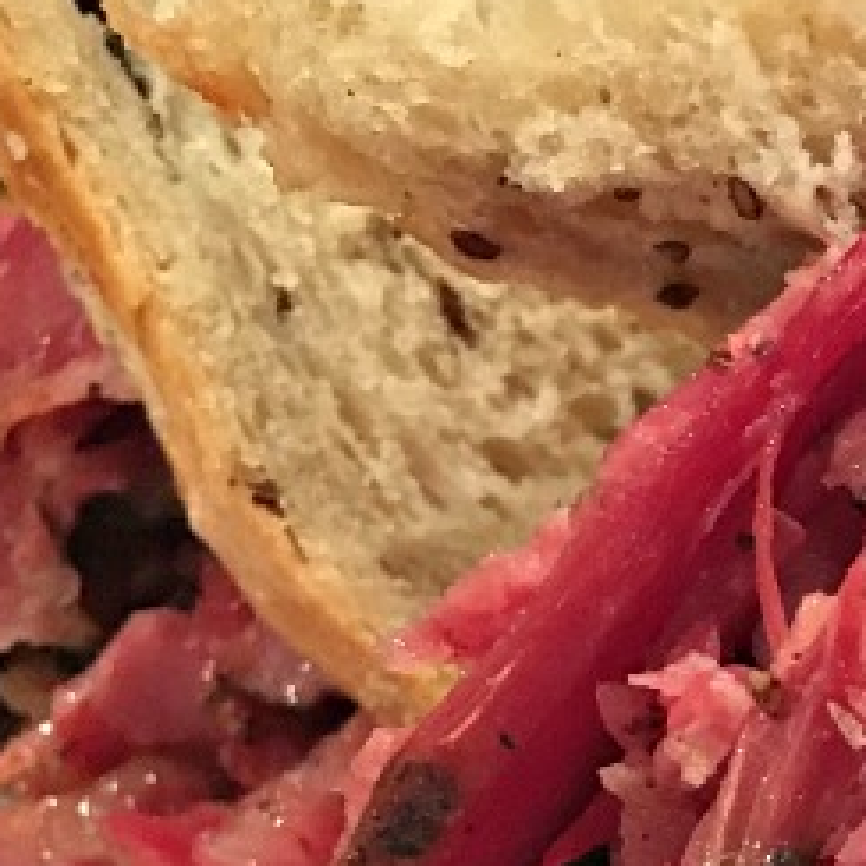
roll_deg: -0.9
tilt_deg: -27.0
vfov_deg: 20.1
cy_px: 827
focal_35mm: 84
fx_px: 2378
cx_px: 1324
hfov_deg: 18.2
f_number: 2.2
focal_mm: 4.15
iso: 250
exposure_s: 1/15
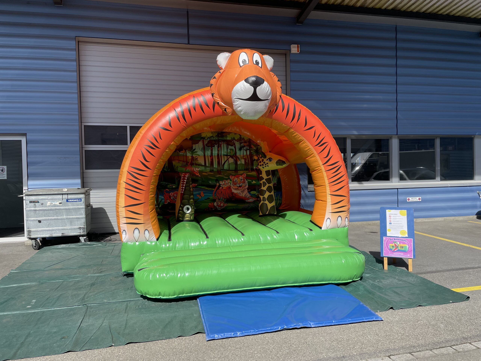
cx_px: 240
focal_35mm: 26
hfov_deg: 67.3
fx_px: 361
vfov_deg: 53.1
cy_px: 180
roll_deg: +1.2
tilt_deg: -1.0
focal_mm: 4.2
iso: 32
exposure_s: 1/2817
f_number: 1.6
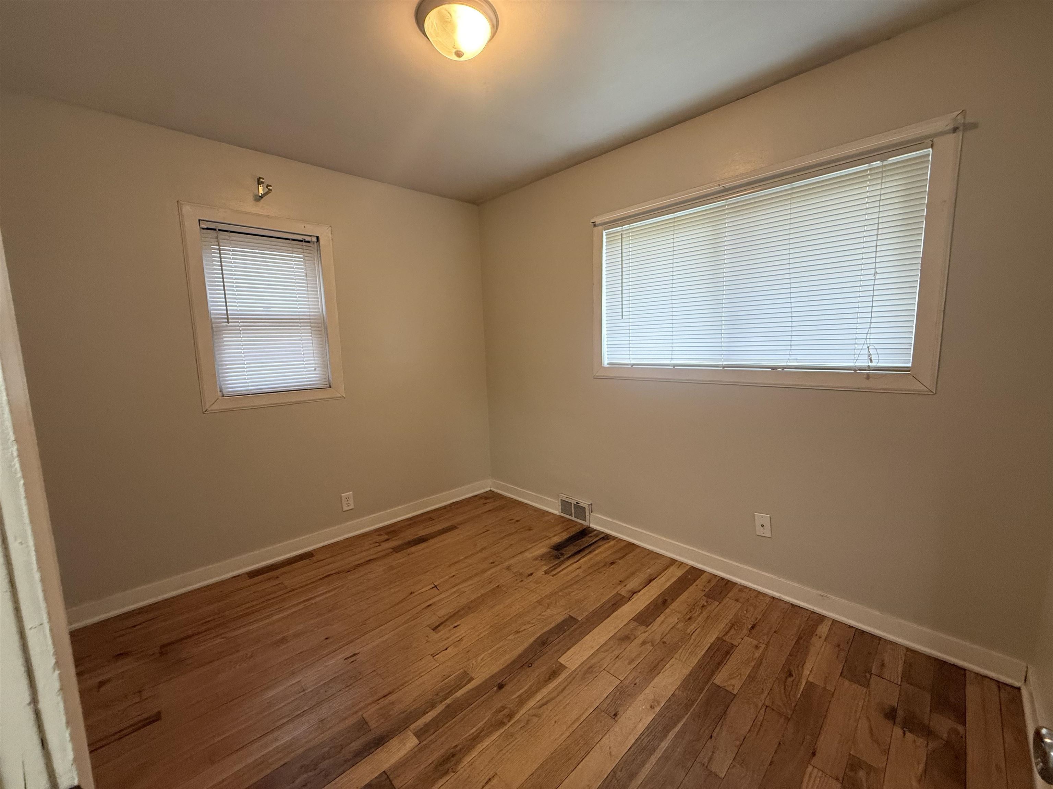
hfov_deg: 102.1
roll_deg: +1.7
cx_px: 526
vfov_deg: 85.7
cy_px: 394
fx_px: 426
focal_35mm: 14
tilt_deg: -6.6
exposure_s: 1/60
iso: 250
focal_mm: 2.22
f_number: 2.2
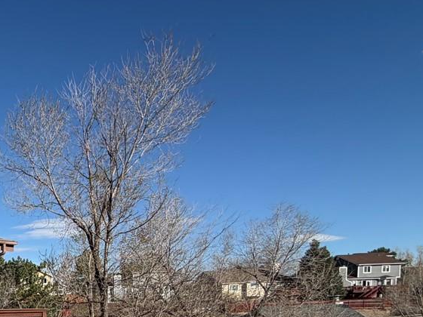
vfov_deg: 31.8
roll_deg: +1.6
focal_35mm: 40
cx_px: -134
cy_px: 349
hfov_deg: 33.4
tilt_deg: -3.9
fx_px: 489
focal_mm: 2.22
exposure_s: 1/928
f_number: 2.2
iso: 20
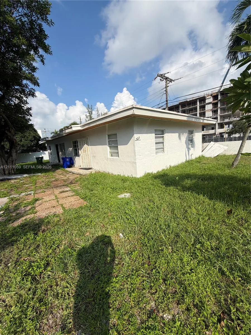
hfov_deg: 85.7
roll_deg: +4.6
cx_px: 126
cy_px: 168
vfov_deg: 102.1
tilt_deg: -8.7
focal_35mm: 14
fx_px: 135
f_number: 2.2
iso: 20
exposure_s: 1/1167
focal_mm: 2.22
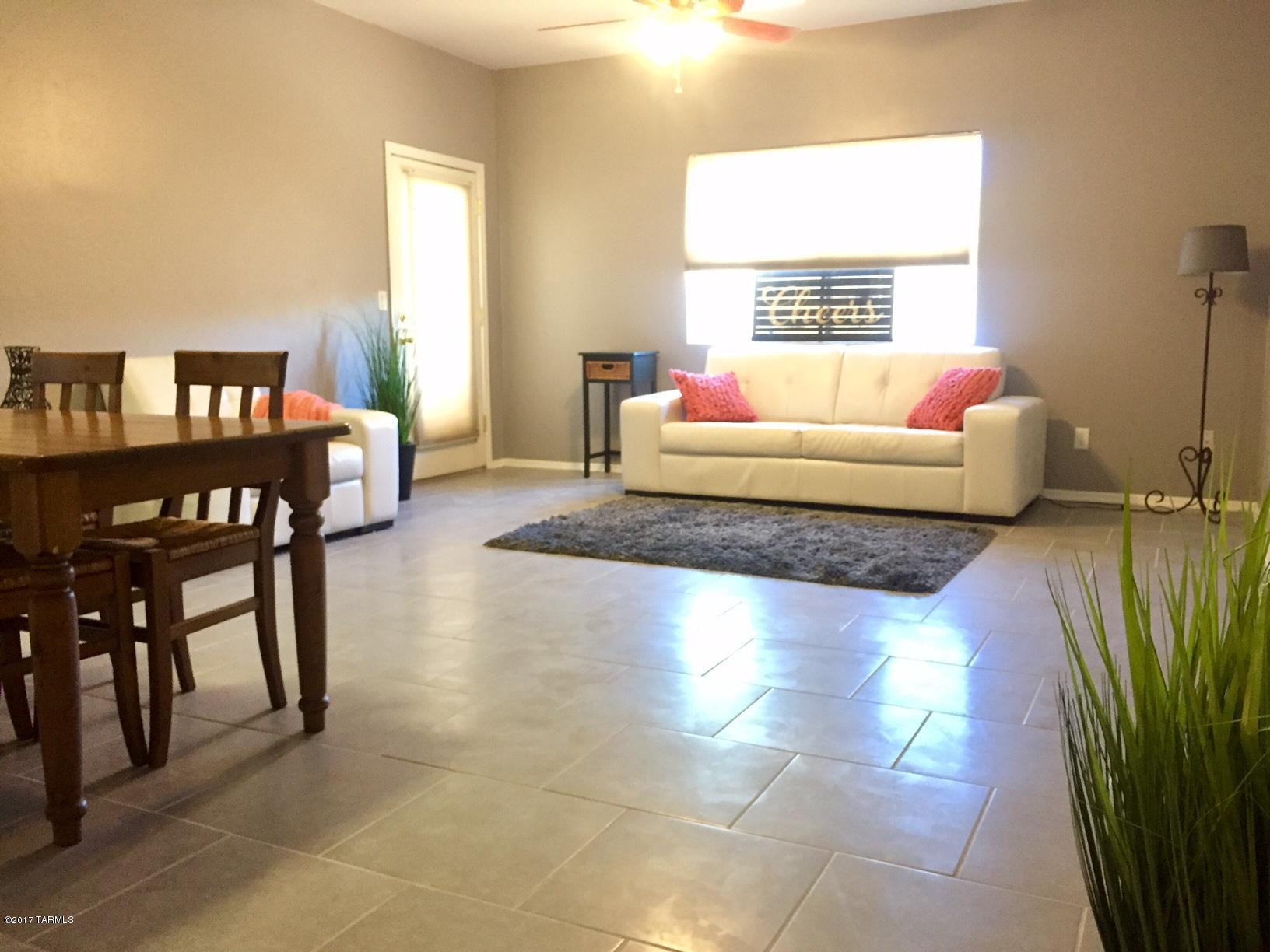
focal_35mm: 29
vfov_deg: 48.2
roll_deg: +0.3
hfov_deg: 61.7
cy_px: 476
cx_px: 635
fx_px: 1064
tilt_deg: -7.6
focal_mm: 4.15
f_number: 2.2
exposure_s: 1/30
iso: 250
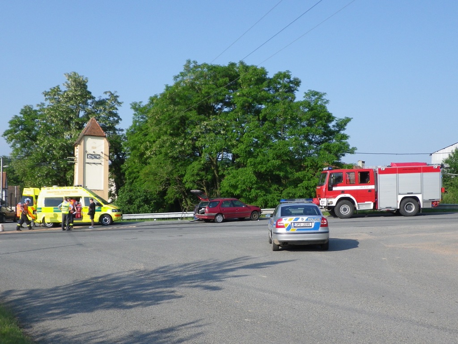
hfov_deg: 63.4
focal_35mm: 28
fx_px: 370
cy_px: 172
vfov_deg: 49.7
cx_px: 229
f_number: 4.2
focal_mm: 5
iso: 80
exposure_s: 1/400
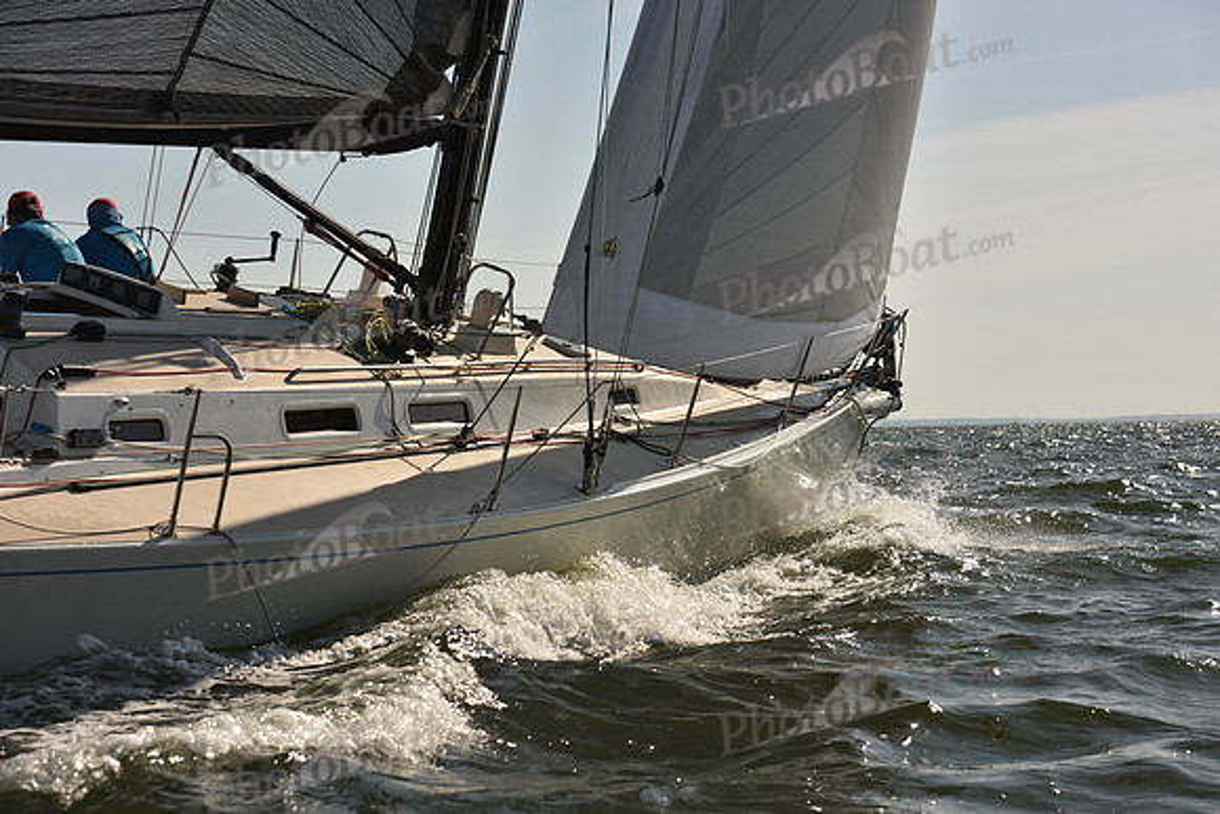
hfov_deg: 28.8
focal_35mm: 70
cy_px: 407
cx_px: 610
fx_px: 2373
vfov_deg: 19.5
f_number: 6.3
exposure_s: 1/1000
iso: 250
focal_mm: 70
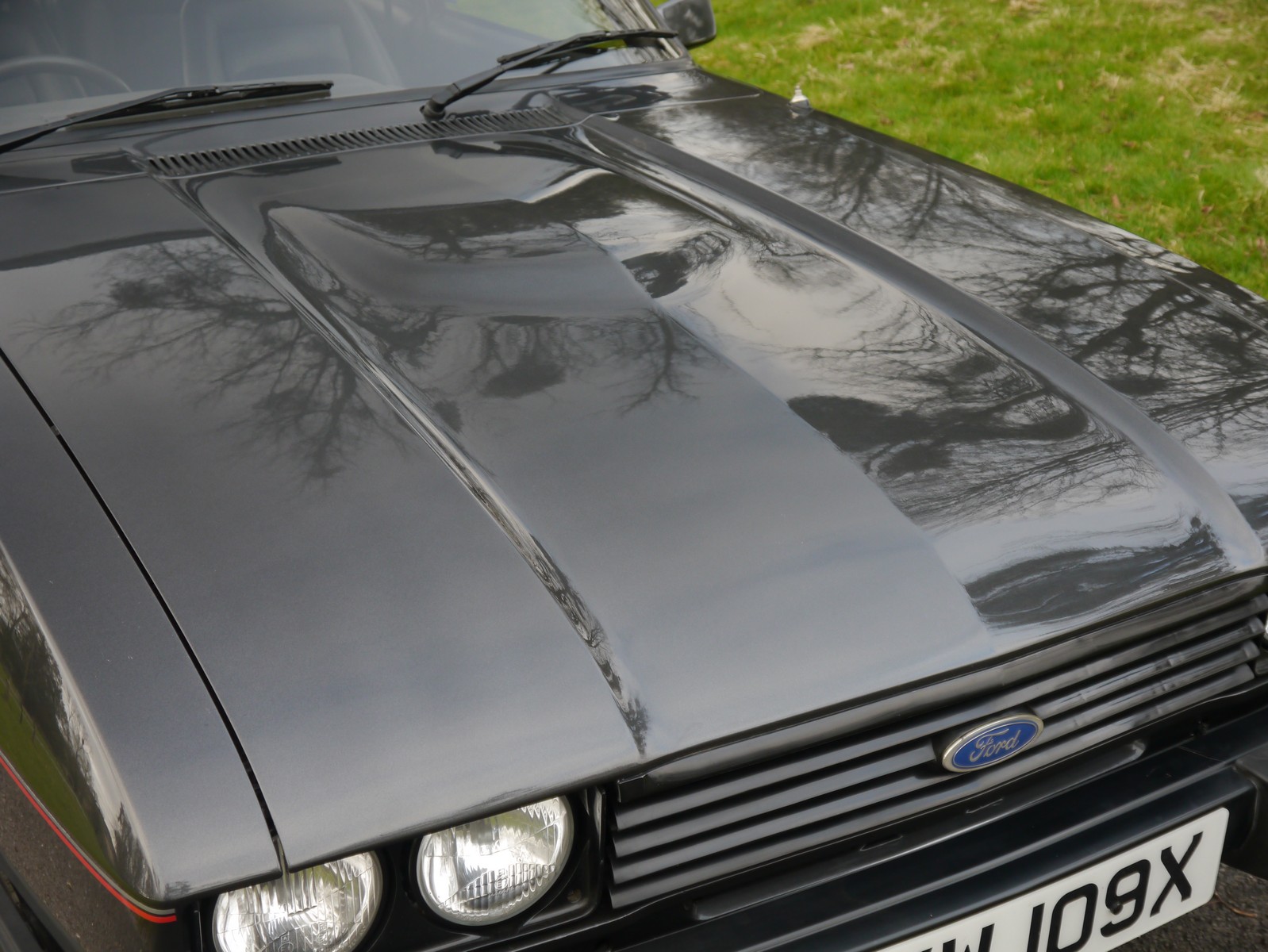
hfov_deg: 36.8
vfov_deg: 28.1
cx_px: 634
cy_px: 476
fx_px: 1906
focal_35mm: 52
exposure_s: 1/60
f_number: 4.7
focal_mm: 26
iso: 320
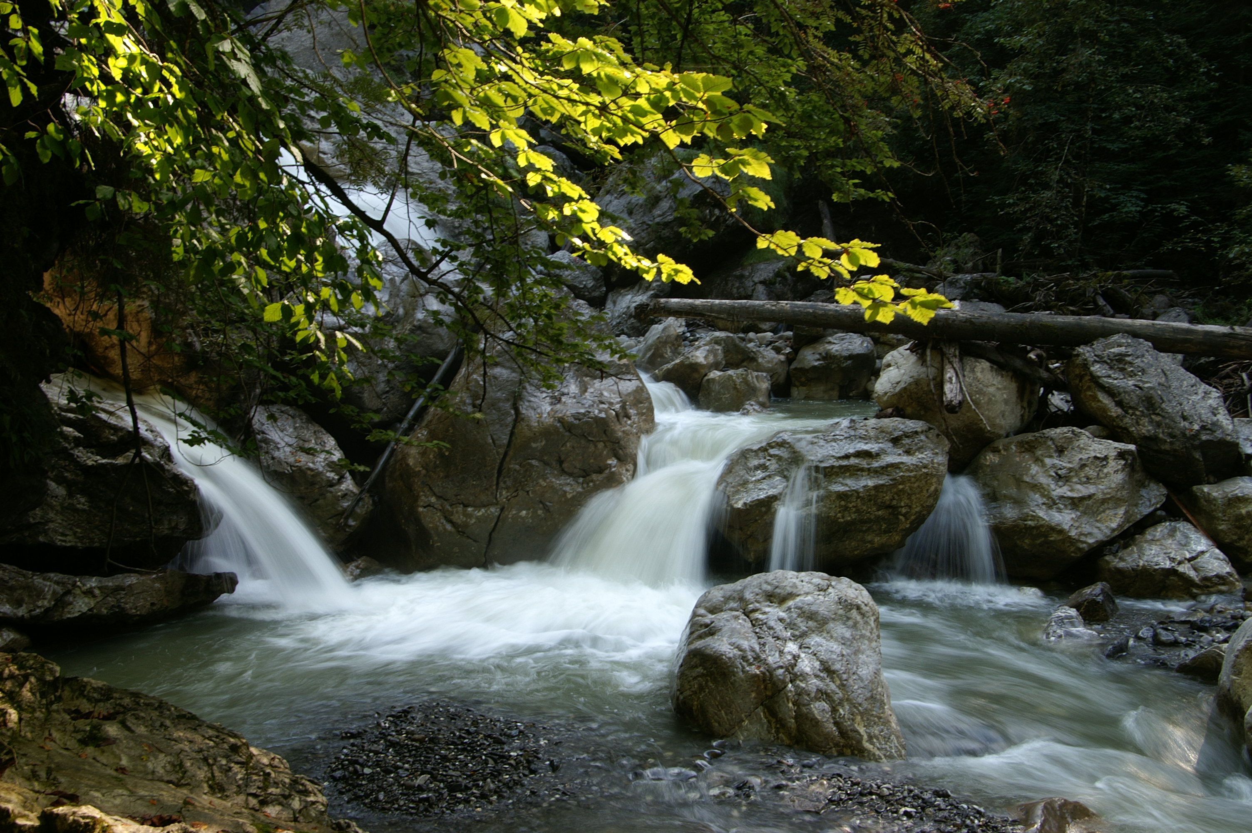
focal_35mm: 30
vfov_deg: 43.5
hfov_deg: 62.0
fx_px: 1042
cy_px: 416
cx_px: 626
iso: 100
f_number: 19
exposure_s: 1/4
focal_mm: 20
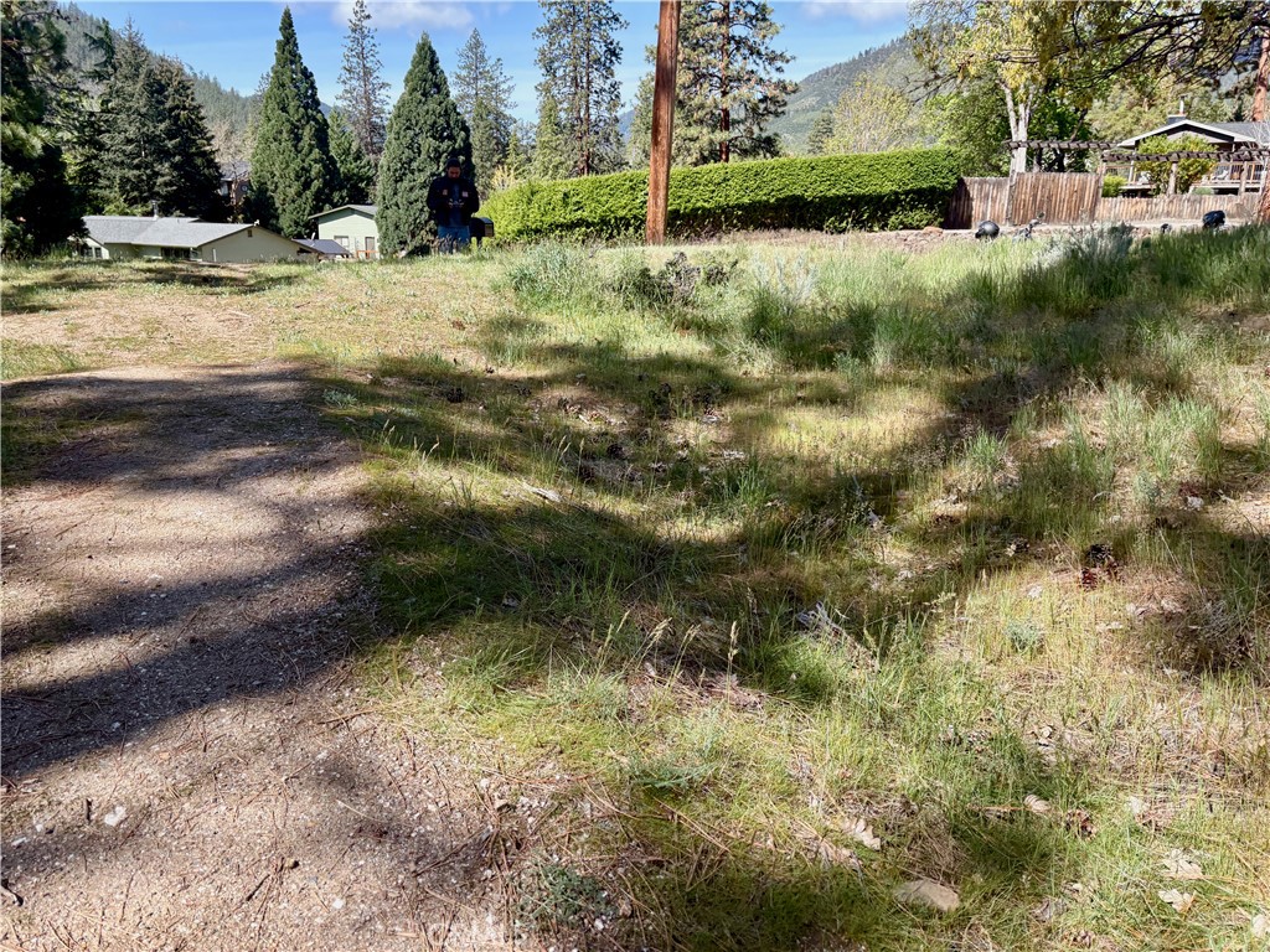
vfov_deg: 53.1
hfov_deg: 67.3
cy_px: 476
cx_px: 635
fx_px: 954
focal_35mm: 26
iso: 50
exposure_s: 1/1364
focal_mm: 5.96
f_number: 1.6
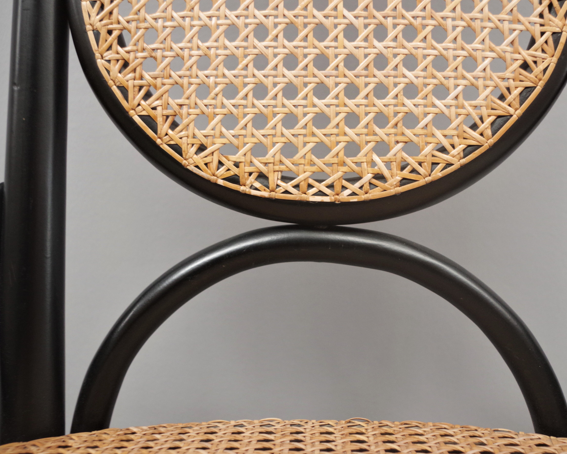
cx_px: 330
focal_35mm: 39
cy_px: 227
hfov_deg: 46.7
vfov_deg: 38.2
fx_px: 654
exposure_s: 1/60
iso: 800
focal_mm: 23.13
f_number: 4
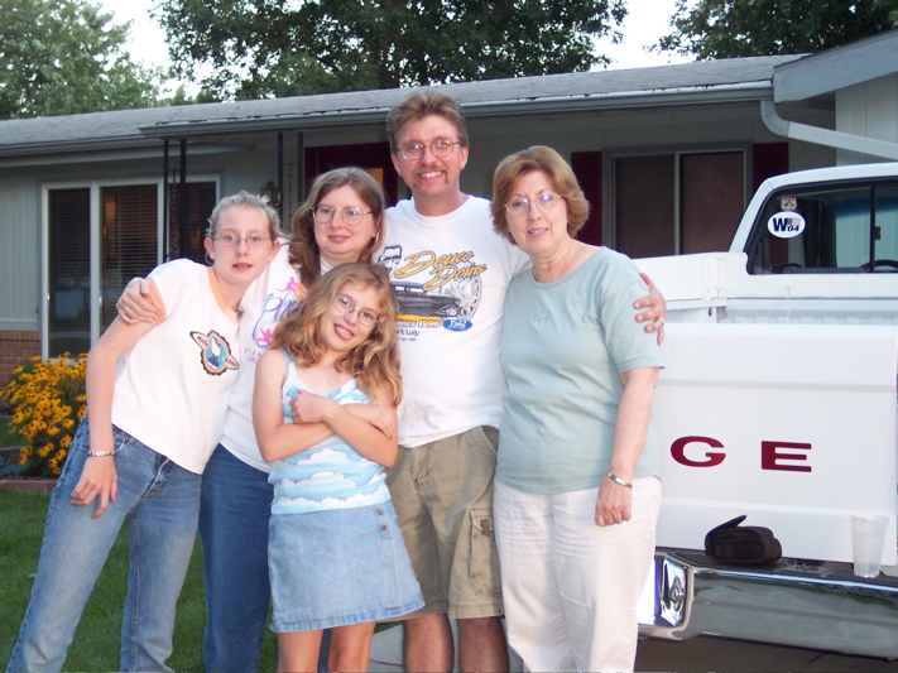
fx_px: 1634
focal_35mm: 63
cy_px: 336
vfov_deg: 23.3
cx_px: 449
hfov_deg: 30.7
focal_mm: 13.3
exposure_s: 1/45
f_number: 3.4
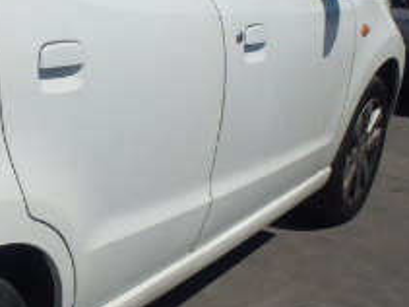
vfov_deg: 17.3
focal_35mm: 85
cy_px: 130
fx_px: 1004
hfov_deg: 21.1
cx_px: -109
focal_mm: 5
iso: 125
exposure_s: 1/320
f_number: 11
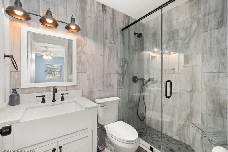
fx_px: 95
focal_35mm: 15
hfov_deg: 100.4
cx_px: 114
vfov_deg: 77.3
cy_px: 76
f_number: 11
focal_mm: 15
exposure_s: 1/2
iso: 400
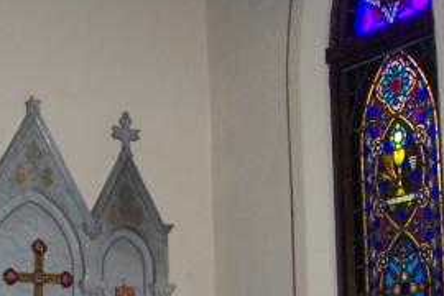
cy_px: 229
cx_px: 143
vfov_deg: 15.1
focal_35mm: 90
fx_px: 1110
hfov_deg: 22.5
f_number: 2.8
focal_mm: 8
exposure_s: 1/30
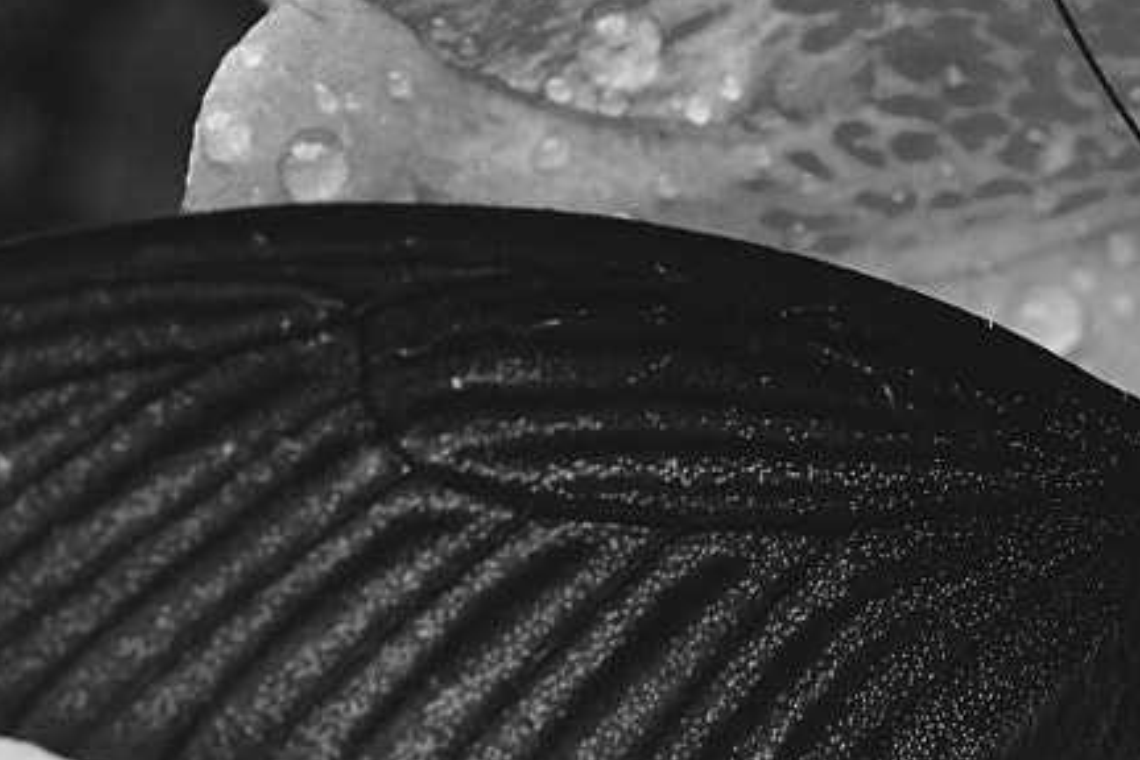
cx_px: 1188
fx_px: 10544
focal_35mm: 333
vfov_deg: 4.1
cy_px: 464
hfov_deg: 6.2
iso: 800
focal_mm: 90
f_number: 9
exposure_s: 1/200
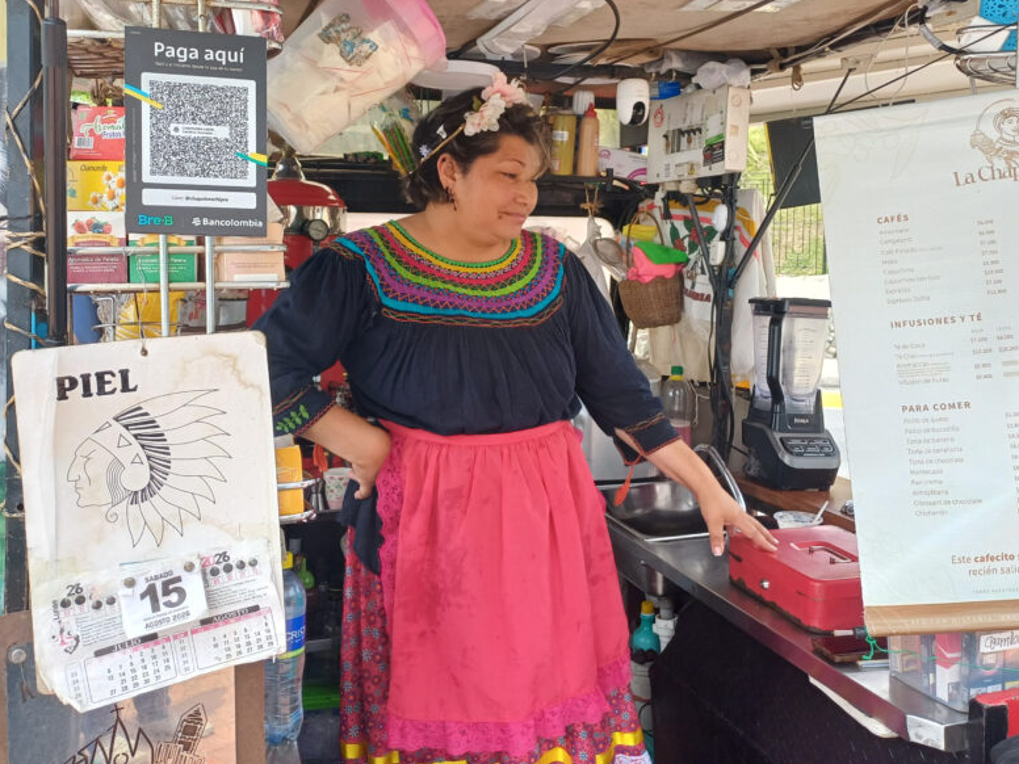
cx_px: 520
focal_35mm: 33
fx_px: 971
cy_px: 308
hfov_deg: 55.3
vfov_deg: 42.8
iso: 50
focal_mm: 4.65
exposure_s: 1/242
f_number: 1.8
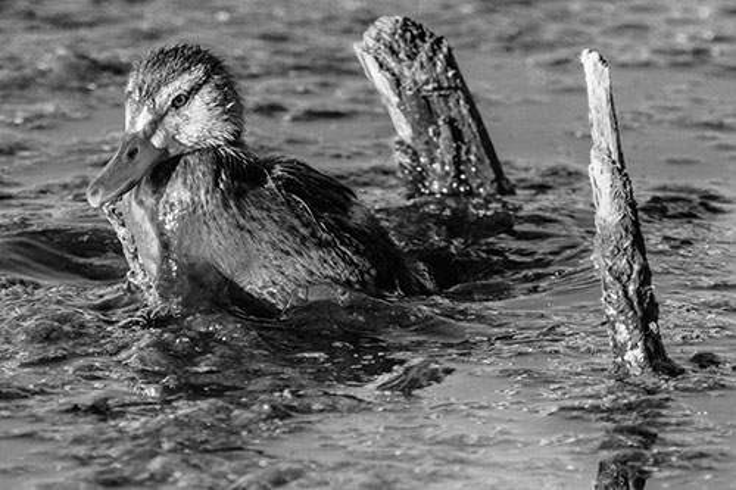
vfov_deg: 1.6
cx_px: 368
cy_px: 245
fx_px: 17371
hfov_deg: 2.4
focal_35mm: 850
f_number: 12
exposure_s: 1/4000
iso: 6400
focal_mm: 850
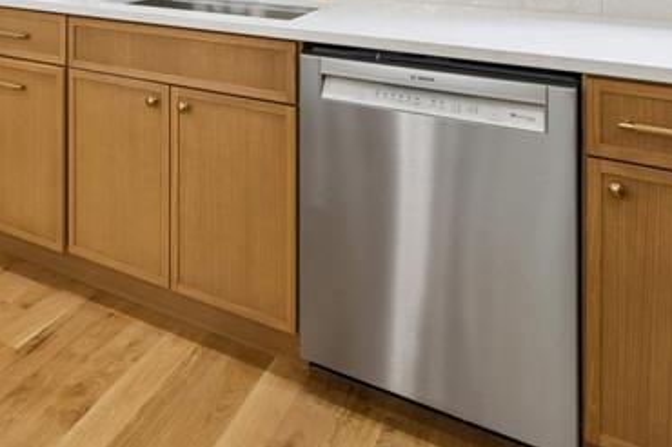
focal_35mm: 36
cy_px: -94
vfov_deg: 30.9
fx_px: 671
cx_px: 143
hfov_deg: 50.3
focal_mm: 8.6
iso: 160
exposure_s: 1/10
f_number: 8
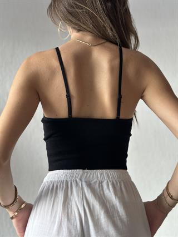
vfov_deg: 39.6
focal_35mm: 48
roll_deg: +1.0
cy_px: 118
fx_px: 329
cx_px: 89
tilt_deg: +1.9
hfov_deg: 30.3
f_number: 1.78
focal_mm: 6.86
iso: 100
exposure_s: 1/121
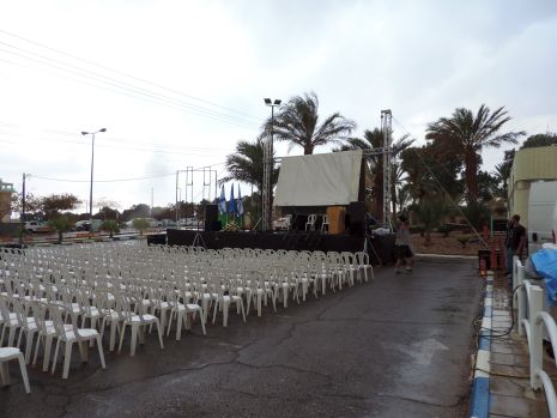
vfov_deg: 56.8
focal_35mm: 24
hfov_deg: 71.6
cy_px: 209
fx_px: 386
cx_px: 278
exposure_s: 1/30
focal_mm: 4.3
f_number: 3
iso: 80
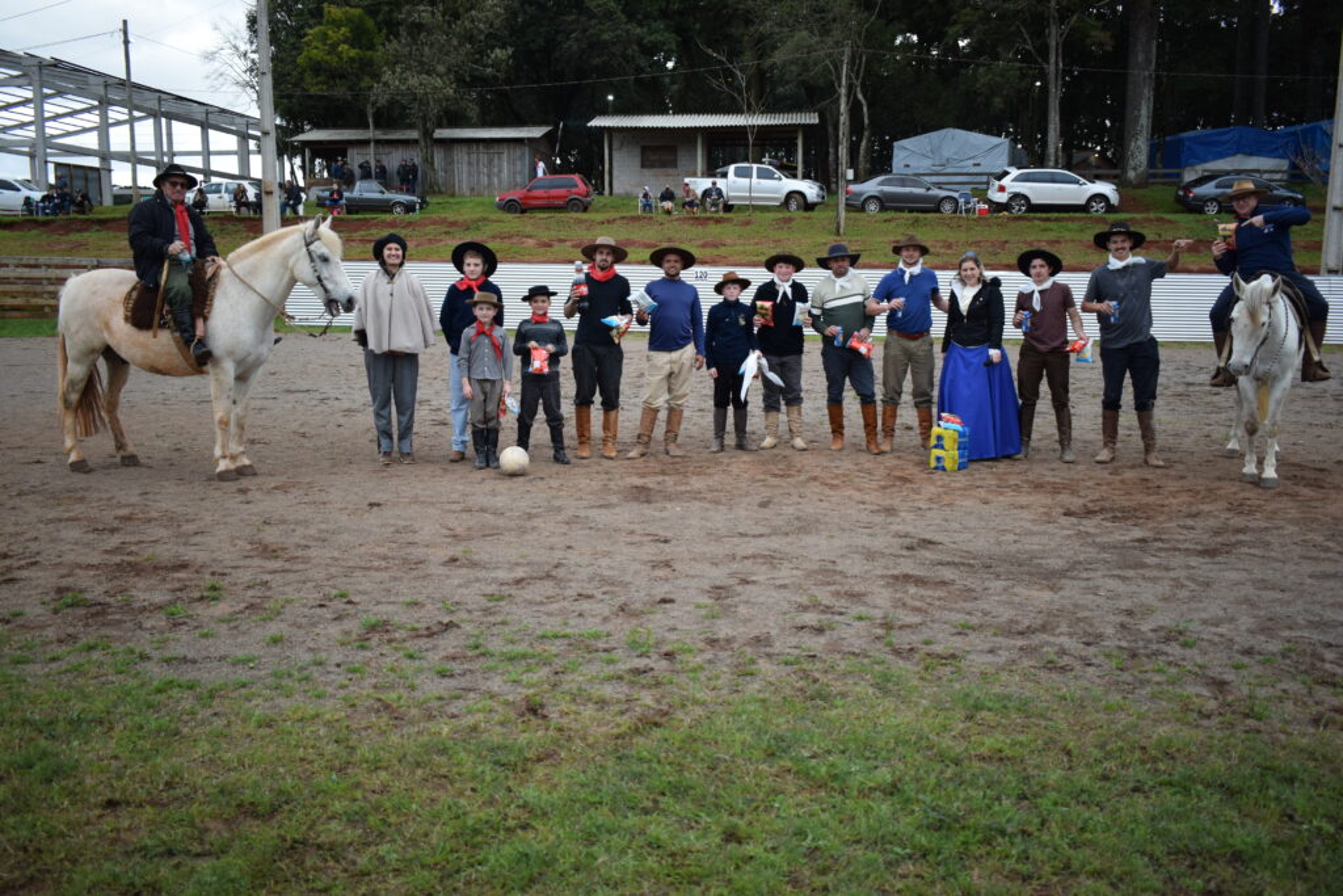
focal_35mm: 33
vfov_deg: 40.0
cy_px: 448
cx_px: 672
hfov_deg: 57.2
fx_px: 1231
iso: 640
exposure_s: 1/1000
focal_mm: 22
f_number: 4
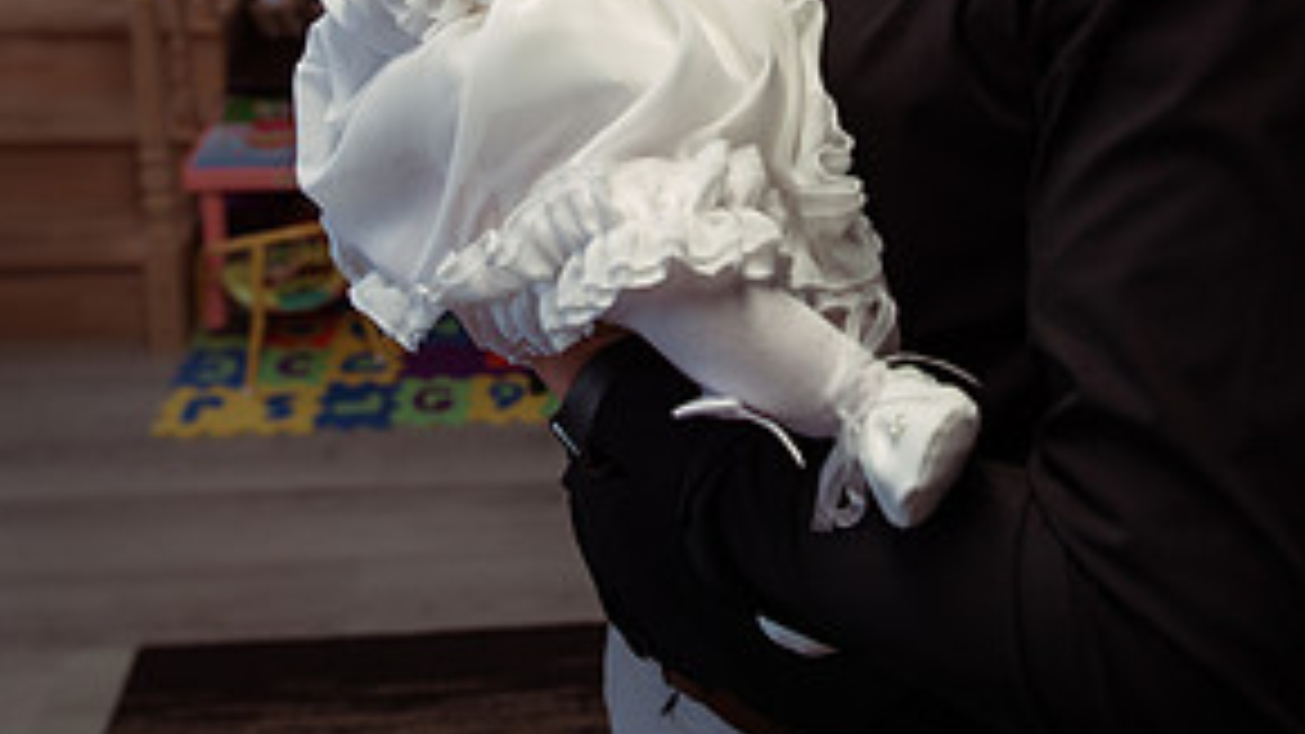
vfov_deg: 28.6
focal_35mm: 39
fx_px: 1349
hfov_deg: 51.6
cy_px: 9
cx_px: 655
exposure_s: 1/125
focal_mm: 24
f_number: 3.2
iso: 100
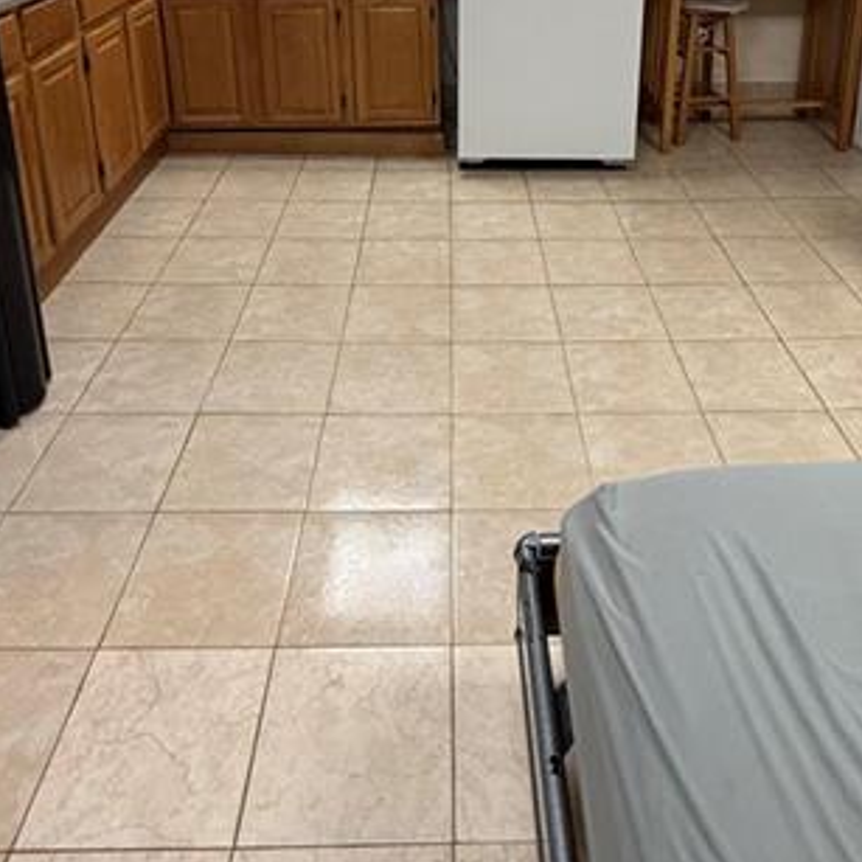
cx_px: 460
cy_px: 81
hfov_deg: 52.5
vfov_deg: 47.1
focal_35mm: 31
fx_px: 873
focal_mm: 2.22
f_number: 2.2
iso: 200
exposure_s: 1/120
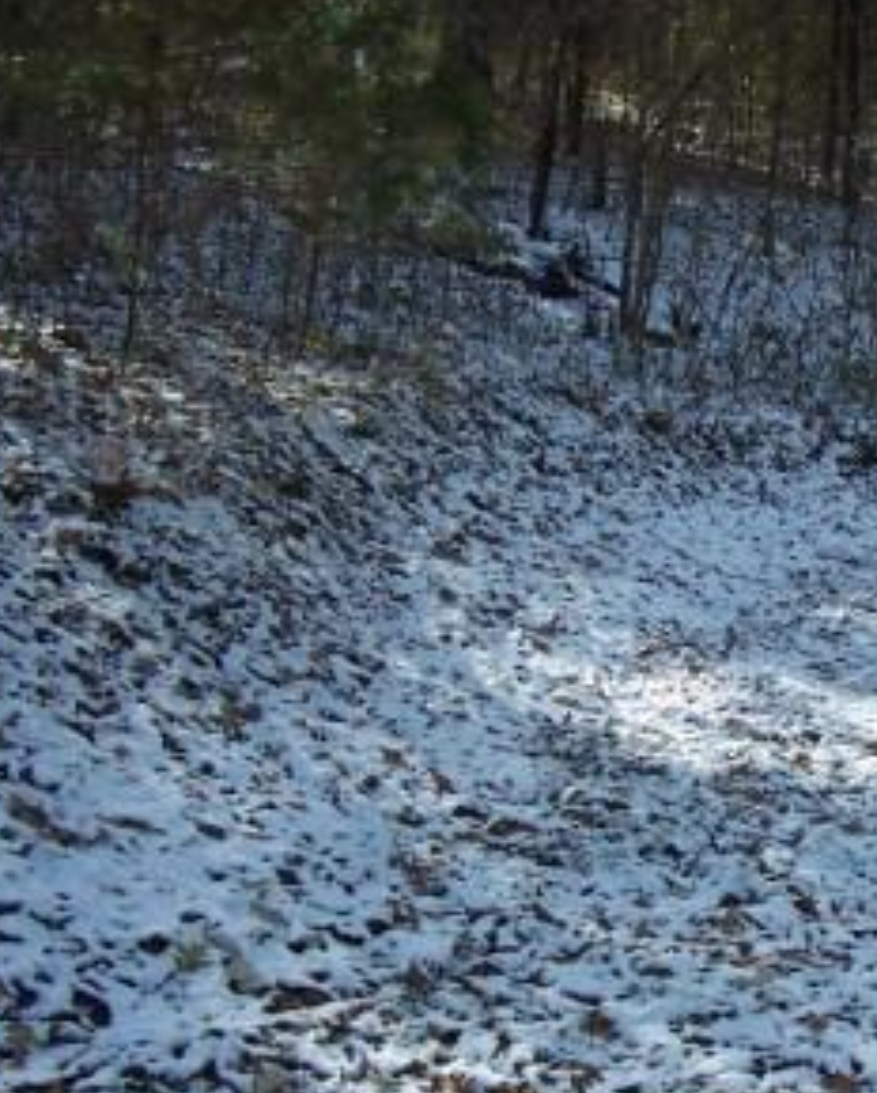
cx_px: 911
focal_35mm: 82
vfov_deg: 23.2
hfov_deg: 18.2
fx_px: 2655
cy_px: 651
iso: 80
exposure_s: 1/500
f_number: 2.8
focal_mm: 6.3
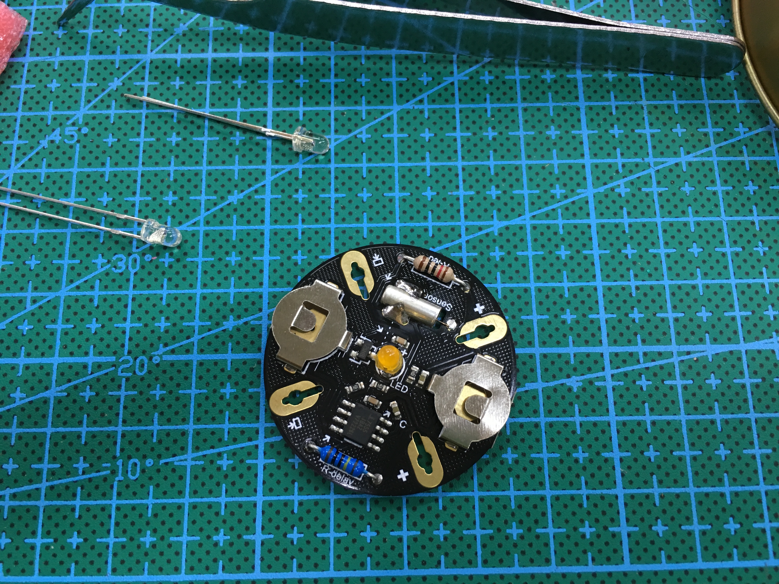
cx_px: 390
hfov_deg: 61.7
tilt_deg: -75.7
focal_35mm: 29
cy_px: 292
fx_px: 653
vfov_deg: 48.2
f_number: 2.2
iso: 100
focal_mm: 4.15
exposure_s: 1/33
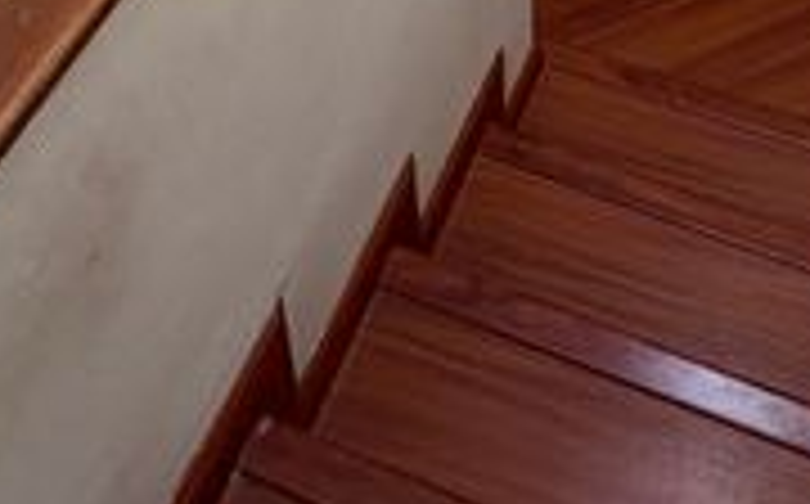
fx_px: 1213
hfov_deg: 35.7
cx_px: 650
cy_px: -594
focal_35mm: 55
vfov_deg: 16.1
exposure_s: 1/99
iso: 125
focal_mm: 2.22
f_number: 2.2
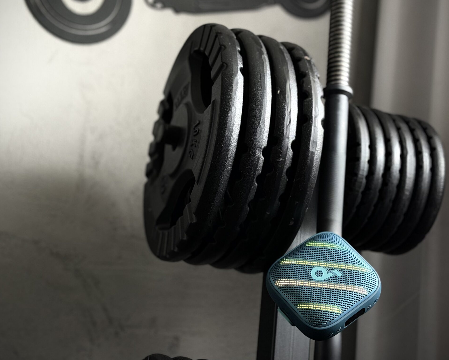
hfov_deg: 30.0
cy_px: 145
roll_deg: -5.7
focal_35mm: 63
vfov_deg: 24.2
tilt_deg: +18.1
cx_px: 225
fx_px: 837
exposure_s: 1/40
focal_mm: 6.76
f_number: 1.78
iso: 500
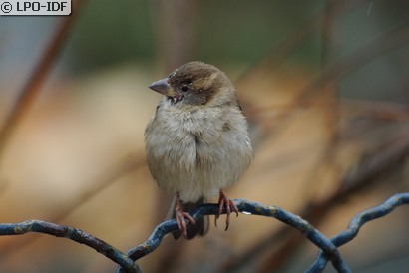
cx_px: 204
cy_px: 136
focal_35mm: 315
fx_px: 3581
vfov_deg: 4.4
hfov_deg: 6.5
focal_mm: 210
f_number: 6.7
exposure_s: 1/350
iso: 800
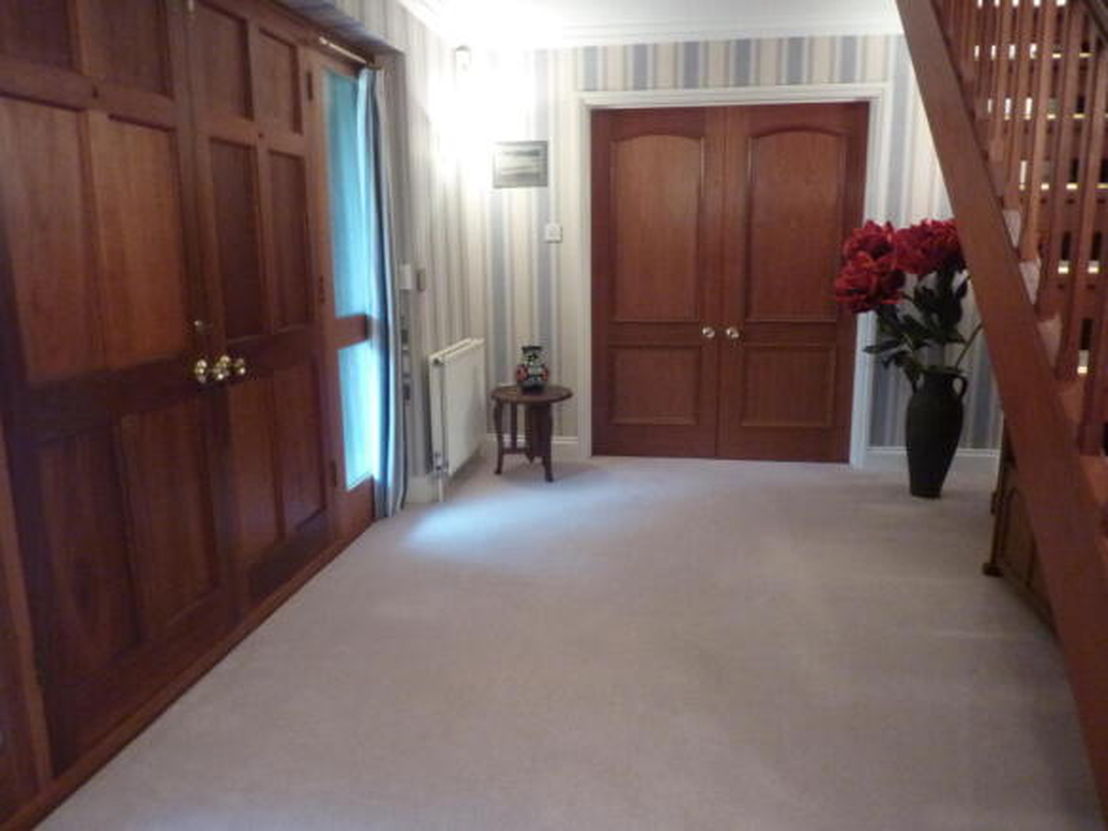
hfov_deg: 69.4
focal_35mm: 25
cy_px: 416
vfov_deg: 54.9
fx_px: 800
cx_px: 554
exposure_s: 1/10
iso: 400
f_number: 3.3
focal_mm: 4.1
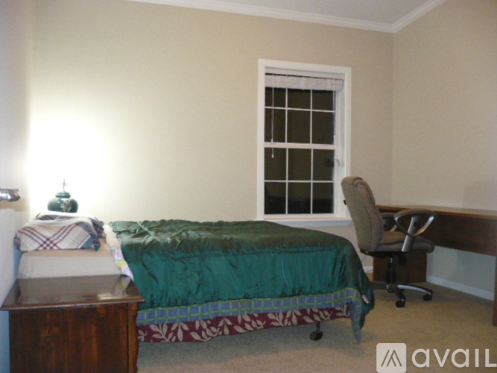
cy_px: 186
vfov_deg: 40.7
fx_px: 502
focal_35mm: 35
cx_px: 248
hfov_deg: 52.6
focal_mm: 5.8
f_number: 2.8
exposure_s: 1/30
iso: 400
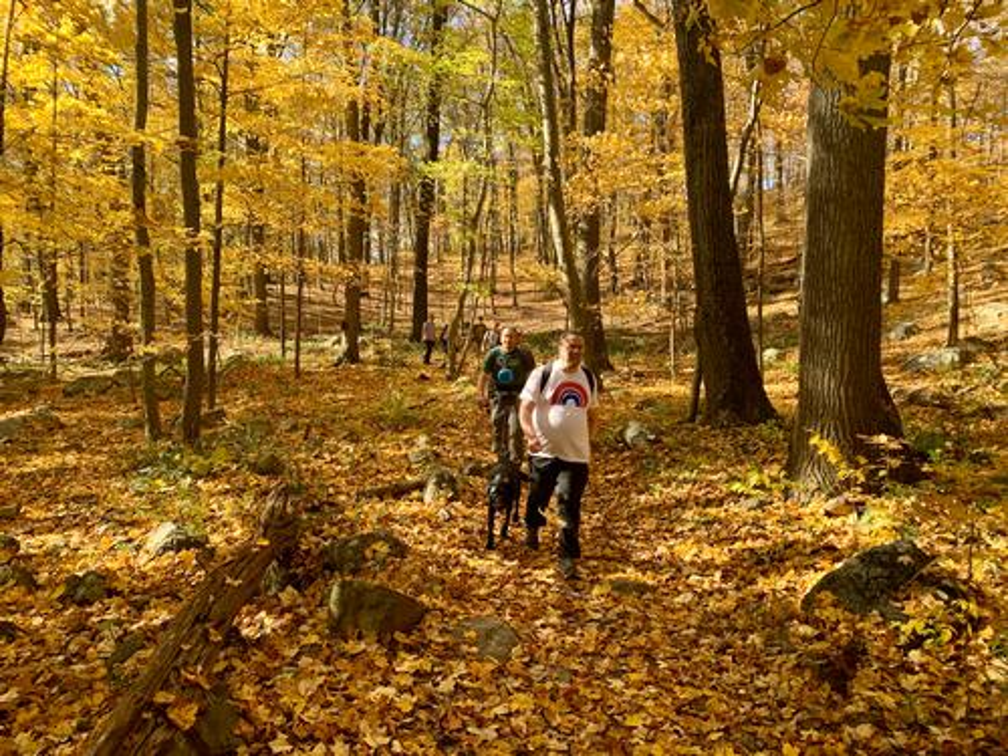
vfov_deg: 53.1
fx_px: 757
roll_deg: -3.7
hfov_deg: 67.3
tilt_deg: -2.6
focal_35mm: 26
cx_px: 504
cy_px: 378
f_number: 1.8
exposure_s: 1/143
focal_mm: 4.25
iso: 25
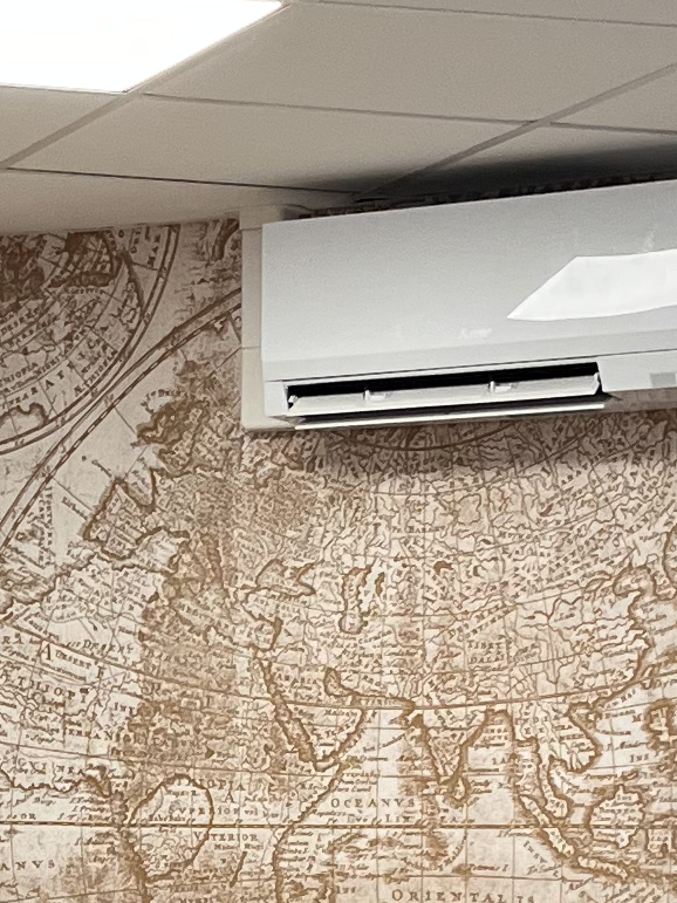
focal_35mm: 136
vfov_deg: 14.3
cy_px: 898
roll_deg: +1.6
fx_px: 3547
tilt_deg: -3.3
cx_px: 149
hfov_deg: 10.9
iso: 125
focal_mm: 5.1
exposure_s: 1/121
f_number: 1.6
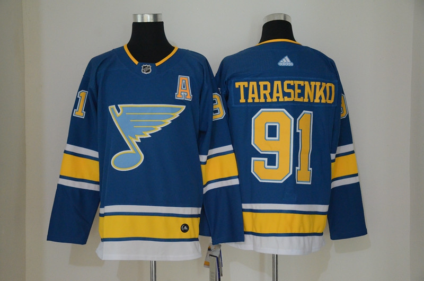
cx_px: 212
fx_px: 617
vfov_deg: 25.6
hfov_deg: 37.9
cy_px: 140
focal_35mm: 52
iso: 4000
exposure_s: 1/100
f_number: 5
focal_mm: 35
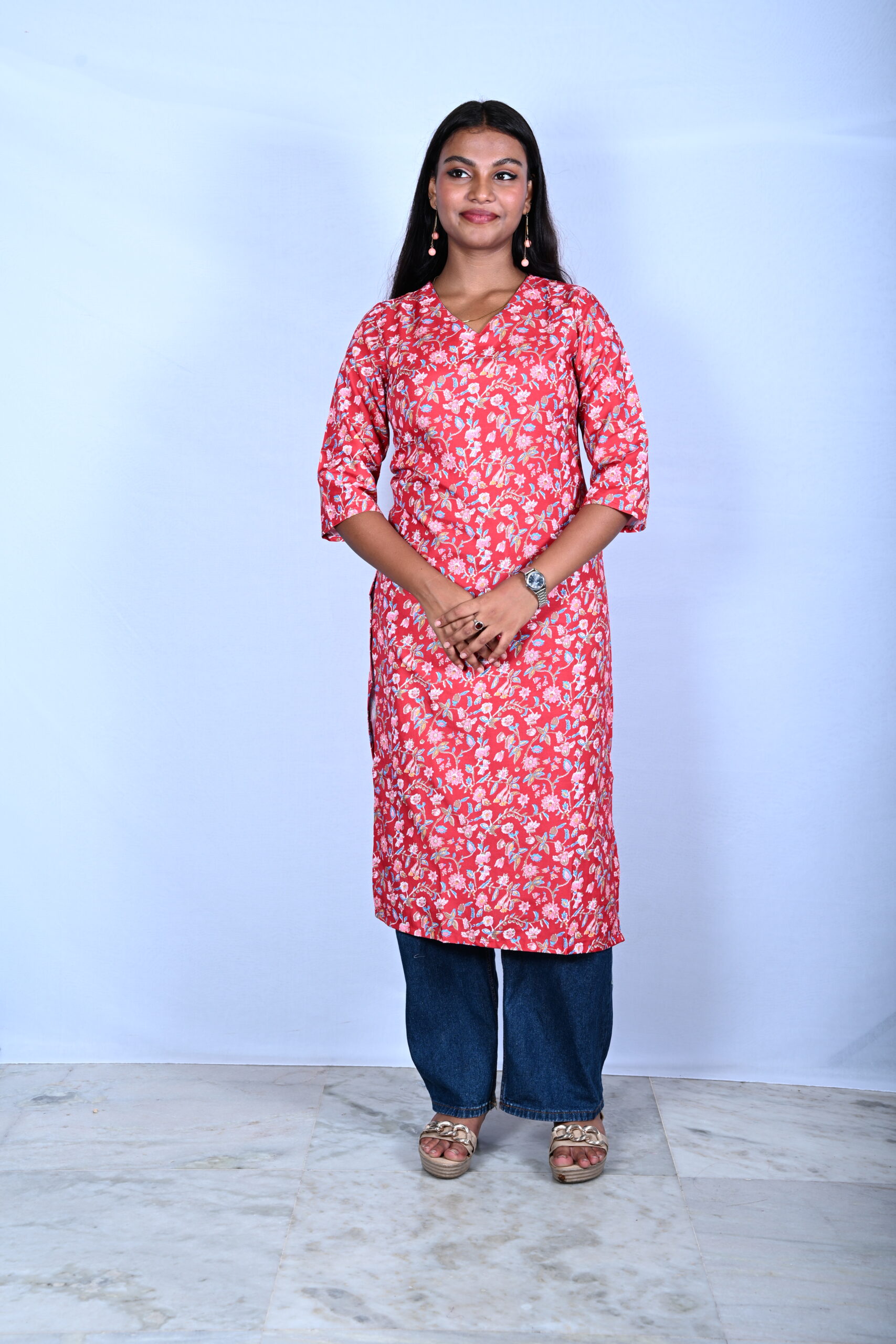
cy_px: 672
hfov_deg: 23.8
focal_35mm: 57
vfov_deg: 35.1
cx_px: 448
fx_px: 2128
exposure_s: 1/200
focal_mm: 57
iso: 100
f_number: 7.1
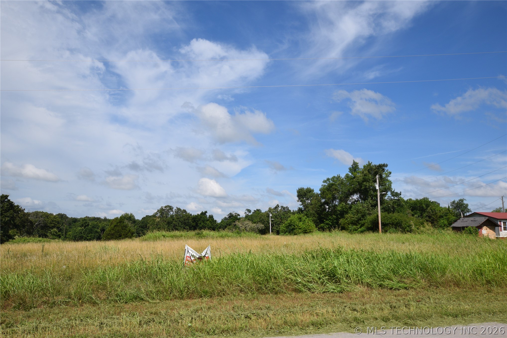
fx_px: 422
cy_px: 169
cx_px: 254
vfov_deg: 43.6
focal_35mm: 30
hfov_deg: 61.9
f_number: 10
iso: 200
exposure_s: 1/400
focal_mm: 20
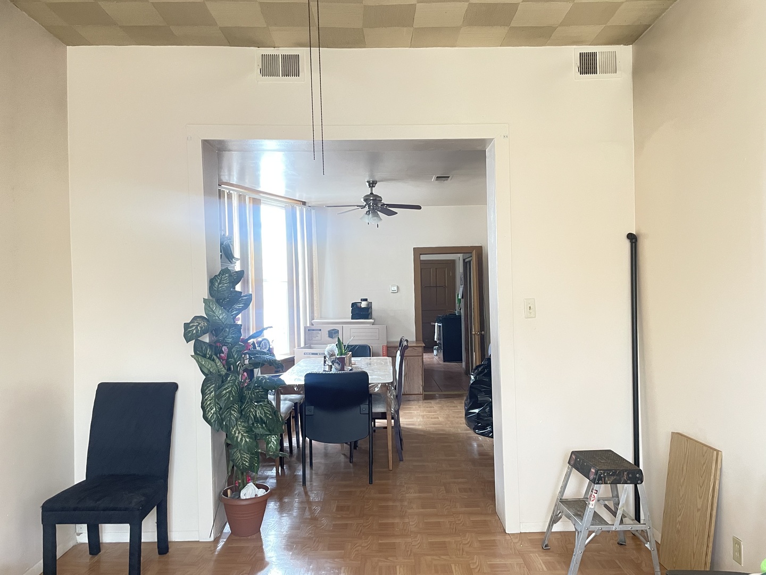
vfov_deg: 53.1
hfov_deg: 67.3
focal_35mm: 26
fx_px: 575
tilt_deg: -0.2
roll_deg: +2.3
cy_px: 288
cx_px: 383
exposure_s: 1/60
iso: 400
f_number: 1.6
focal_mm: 4.2
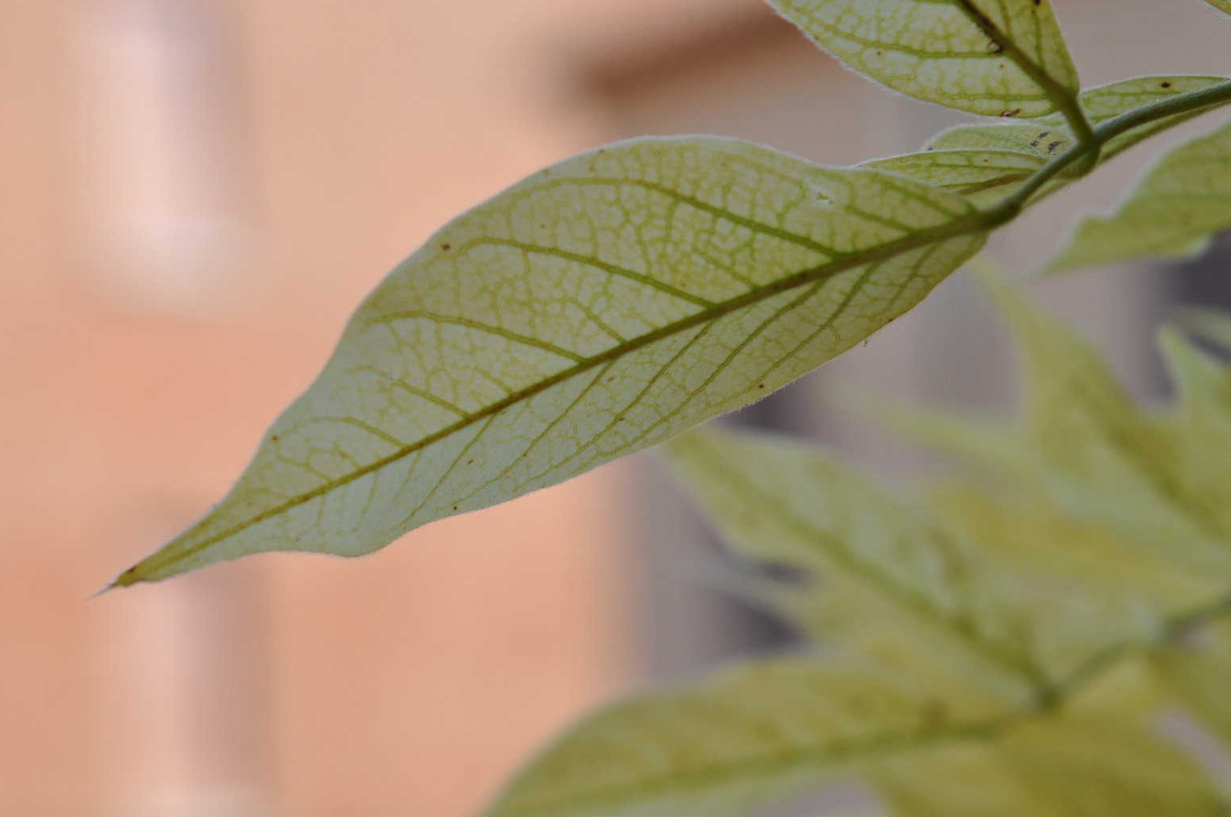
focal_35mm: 110
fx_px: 3745
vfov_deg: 12.4
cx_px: 534
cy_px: 478
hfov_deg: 18.7
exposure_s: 1/320
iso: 200
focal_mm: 55
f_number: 9
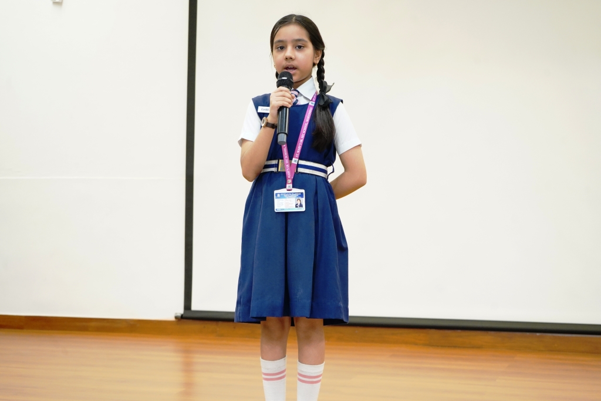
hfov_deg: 28.8
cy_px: 200
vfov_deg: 19.5
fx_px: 1169
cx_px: 300
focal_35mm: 70
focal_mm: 70
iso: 5000
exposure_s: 1/80
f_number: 5.6
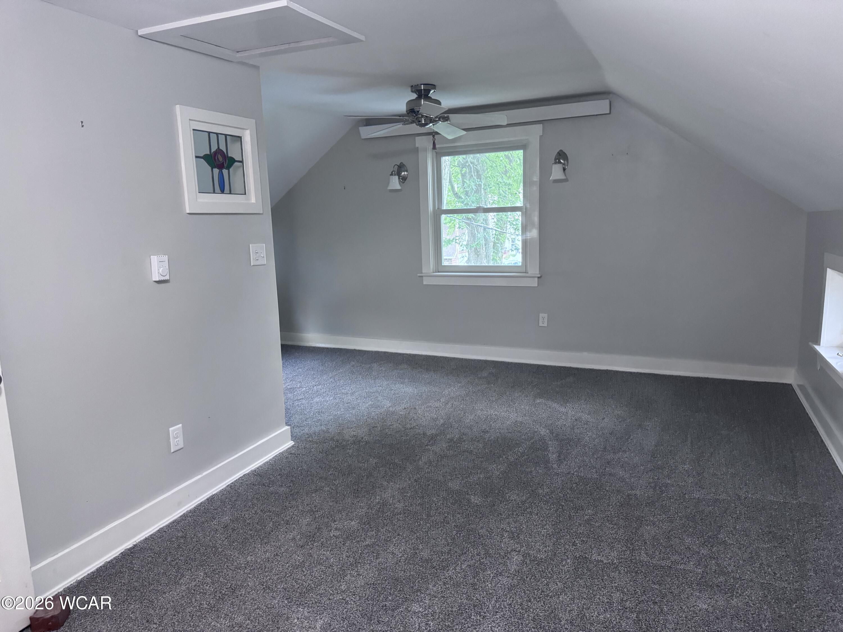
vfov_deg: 56.8
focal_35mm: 24
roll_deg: +1.0
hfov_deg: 71.6
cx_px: 422
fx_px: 584
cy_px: 316
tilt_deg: -9.9
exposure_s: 1/60
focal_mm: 6.76
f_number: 1.78
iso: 500
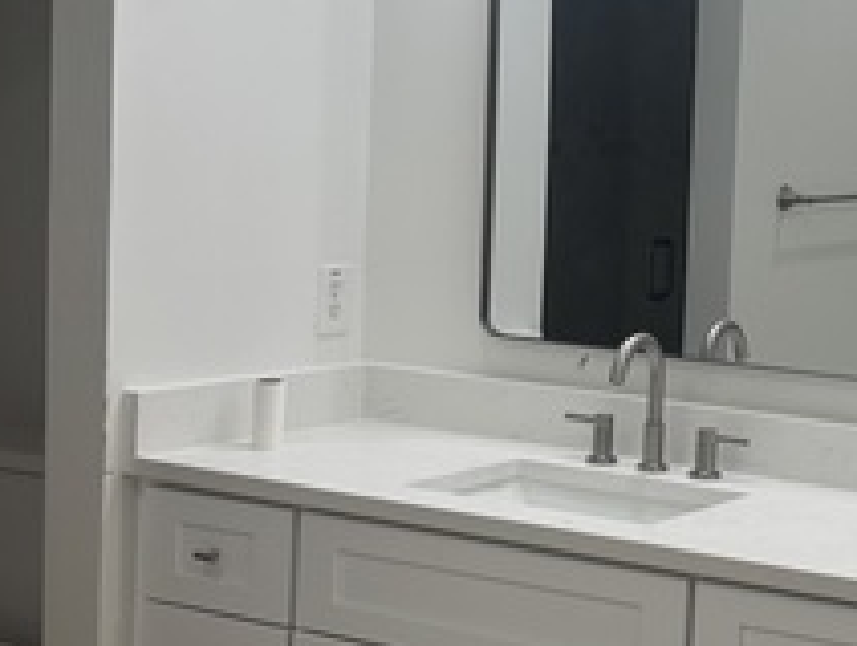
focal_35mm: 82
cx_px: 790
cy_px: 268
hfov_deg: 23.1
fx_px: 2034
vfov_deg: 18.0
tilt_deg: -6.2
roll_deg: -3.4
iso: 32
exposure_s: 1/130
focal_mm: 5.96
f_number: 1.6
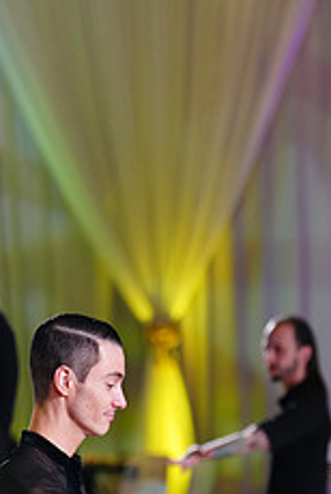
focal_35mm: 252
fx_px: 3465
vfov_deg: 8.1
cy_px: 606
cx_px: 257
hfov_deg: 5.5
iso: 1250
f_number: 2.8
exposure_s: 1/320
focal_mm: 100
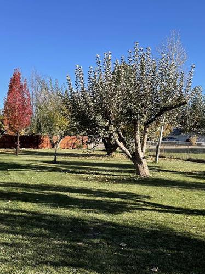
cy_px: 158
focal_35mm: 40
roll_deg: -2.8
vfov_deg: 46.6
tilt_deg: -3.0
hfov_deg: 35.8
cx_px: 79
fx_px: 316
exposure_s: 1/1795
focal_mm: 4.2
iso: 32
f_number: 1.6
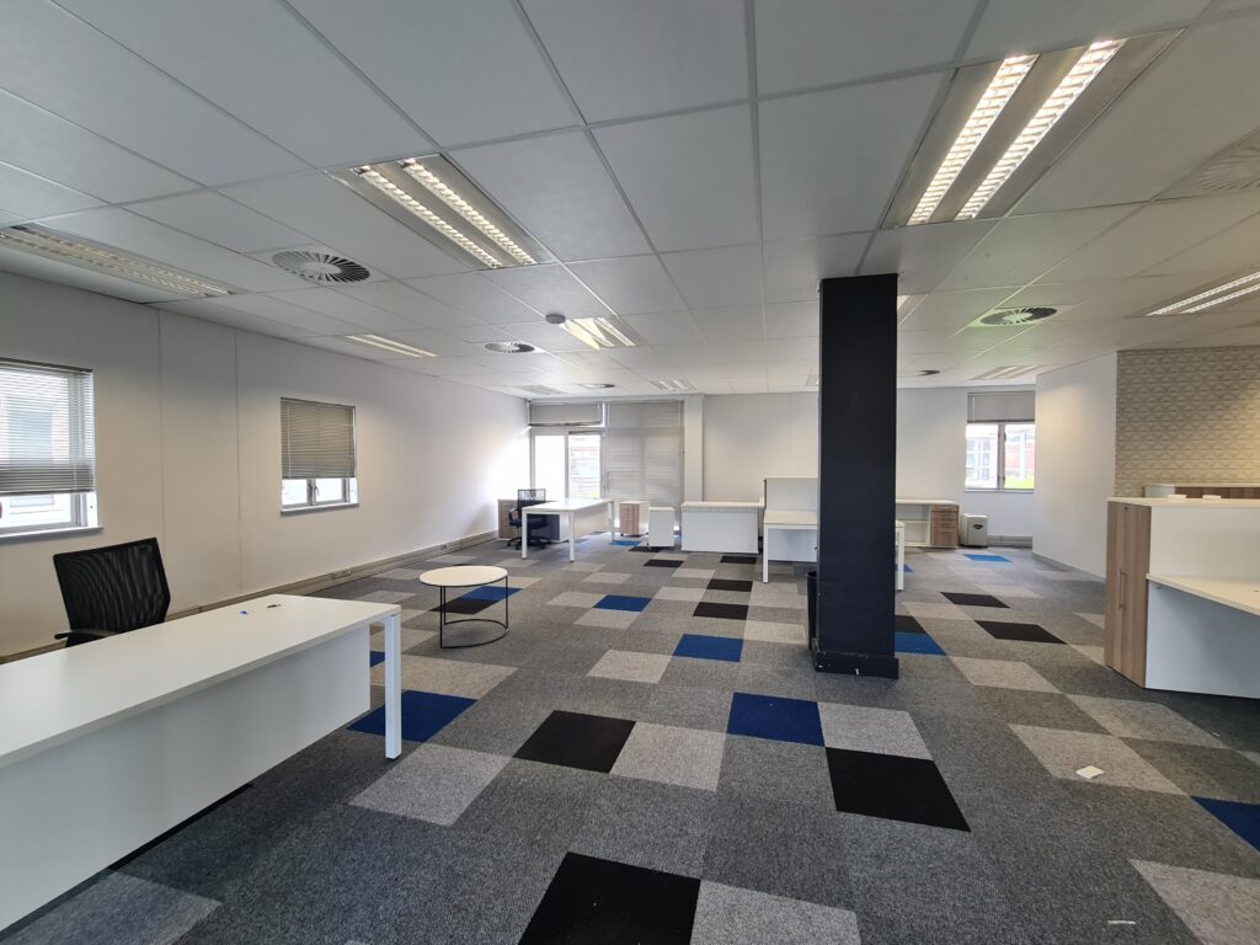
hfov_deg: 106.2
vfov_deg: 89.9
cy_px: 472
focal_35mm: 13
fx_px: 473
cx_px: 630
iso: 160
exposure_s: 1/50
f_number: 2.2
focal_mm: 2.2
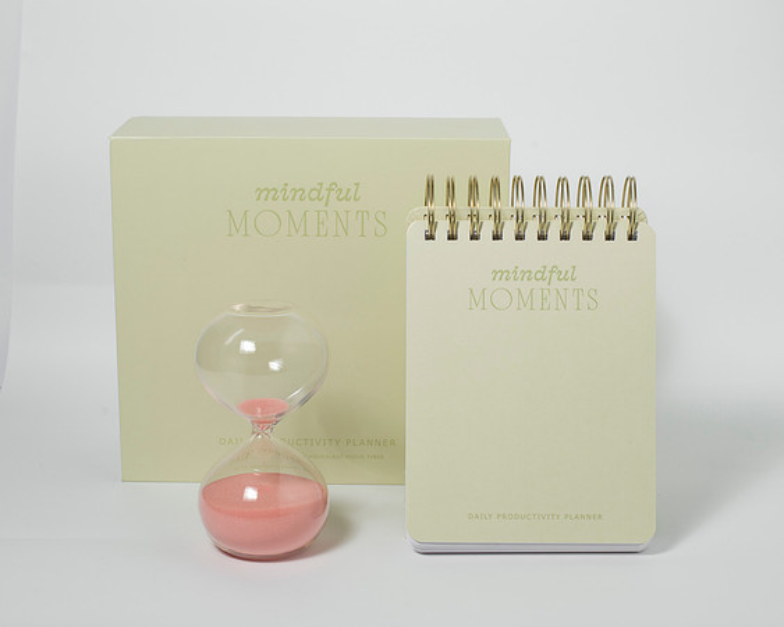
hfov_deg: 28.8
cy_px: 357
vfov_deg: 23.2
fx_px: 1527
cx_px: 353
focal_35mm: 66
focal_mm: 50
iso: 200
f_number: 9
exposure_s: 1/200
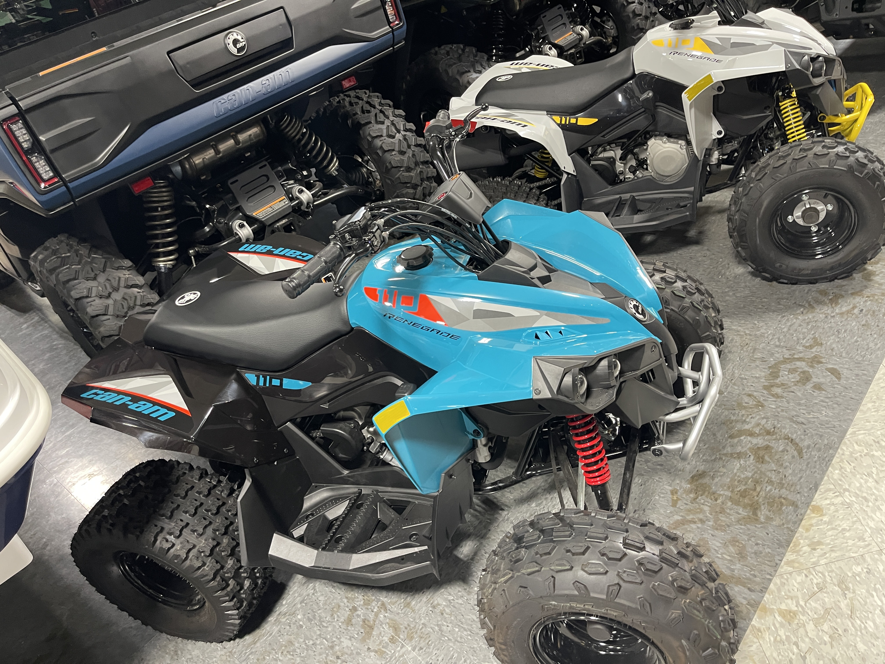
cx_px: 442
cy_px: 332
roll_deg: +19.7
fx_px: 639
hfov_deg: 69.4
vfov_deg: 54.9
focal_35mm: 25
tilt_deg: -30.9
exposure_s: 1/60
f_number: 1.6
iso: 250
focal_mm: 5.1
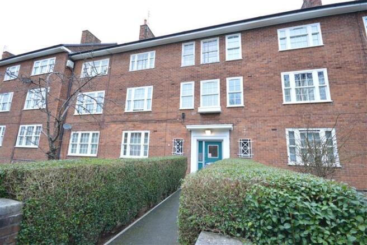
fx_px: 153
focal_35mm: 15
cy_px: 122
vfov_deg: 77.3
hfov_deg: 100.4
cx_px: 184
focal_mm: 10
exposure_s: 1/60
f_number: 6.3
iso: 1400
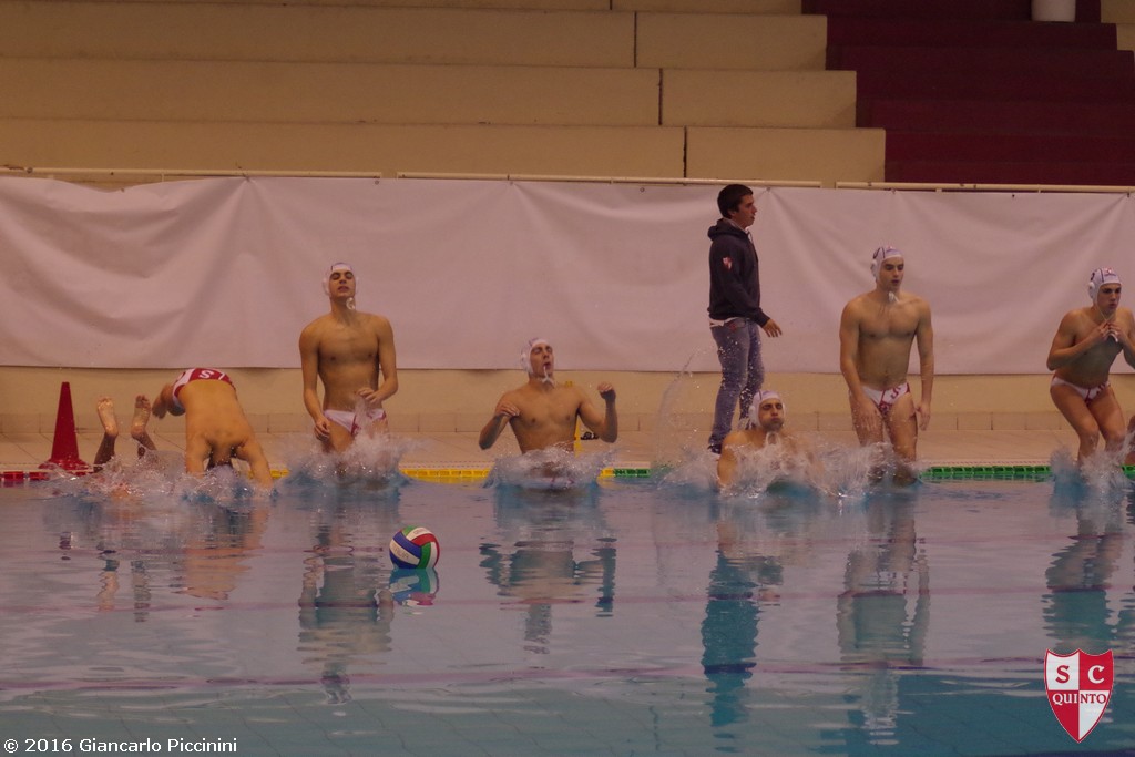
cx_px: 568
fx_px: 3531
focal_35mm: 112
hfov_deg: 18.3
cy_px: 378
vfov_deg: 12.2
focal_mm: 75
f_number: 4
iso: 2000
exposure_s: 1/200
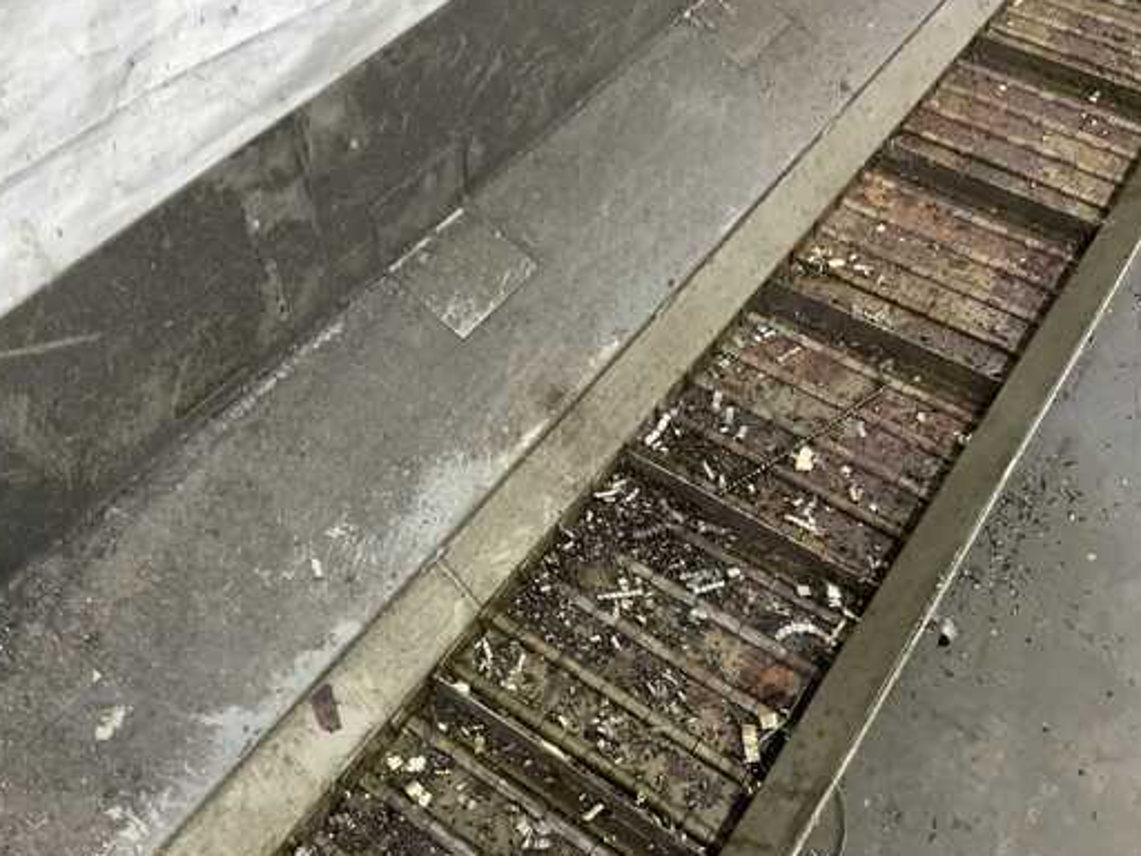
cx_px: 606
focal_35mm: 34
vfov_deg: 41.8
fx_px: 1121
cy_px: 457
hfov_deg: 53.9
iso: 250
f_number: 1.8
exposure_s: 1/40
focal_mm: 3
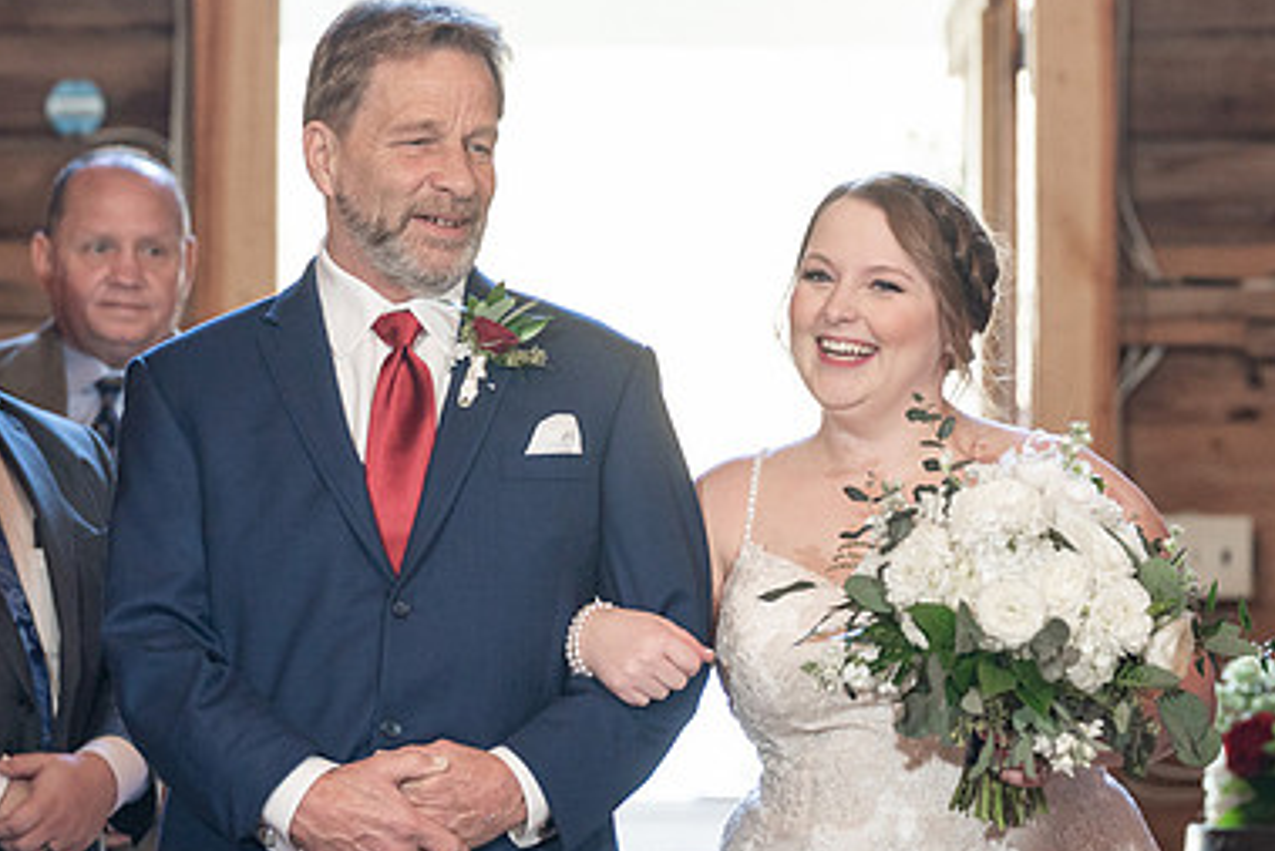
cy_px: 487
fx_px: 8680
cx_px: 819
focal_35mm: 245
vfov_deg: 5.6
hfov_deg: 8.4
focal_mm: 144
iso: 2000
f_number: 4
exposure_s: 1/200
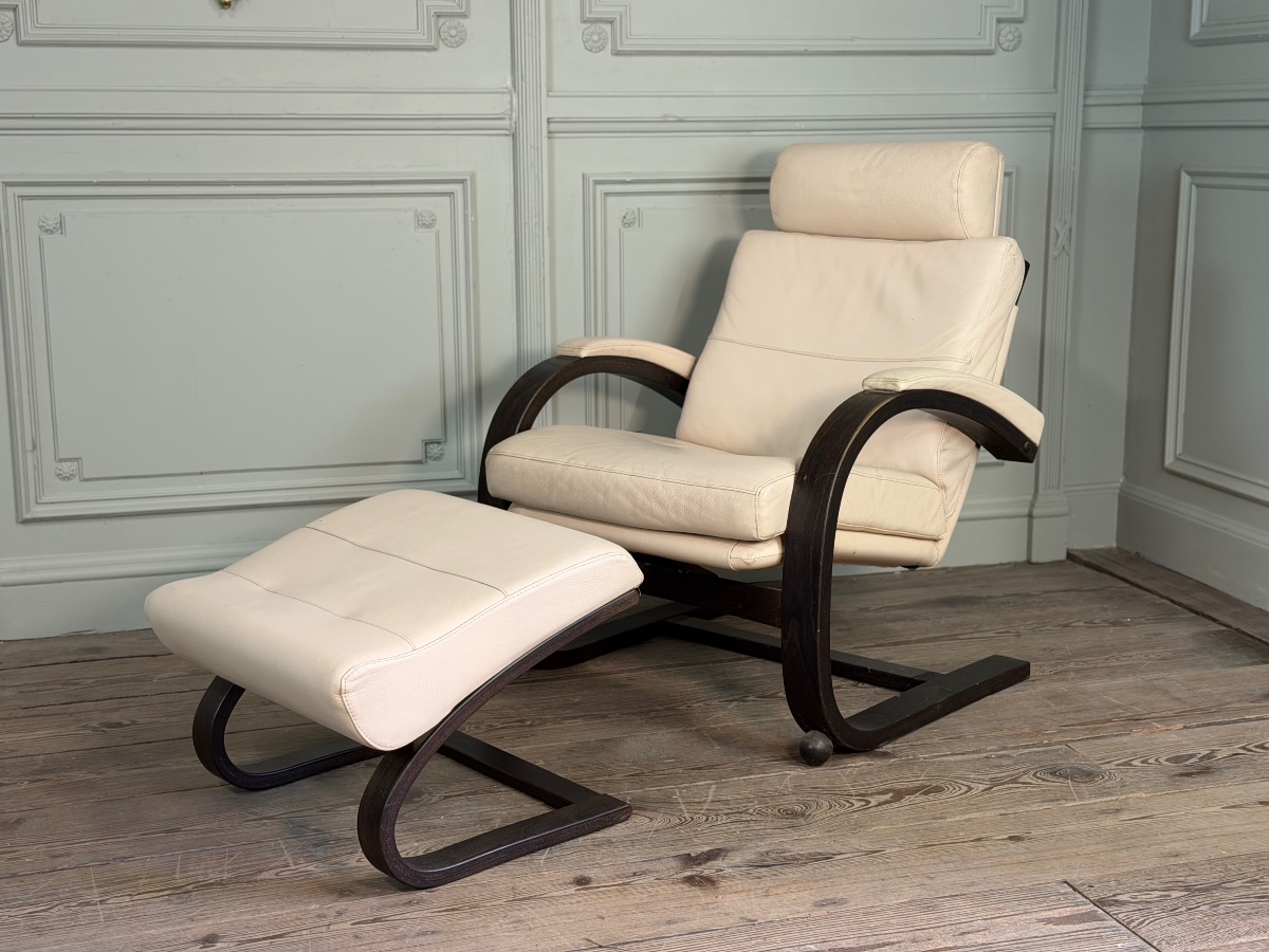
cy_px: 476
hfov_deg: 39.7
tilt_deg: -11.5
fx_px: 1760
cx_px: 634
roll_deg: +0.7
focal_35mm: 48
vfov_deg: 30.3
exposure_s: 1/50
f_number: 1.78
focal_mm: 6.76
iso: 125
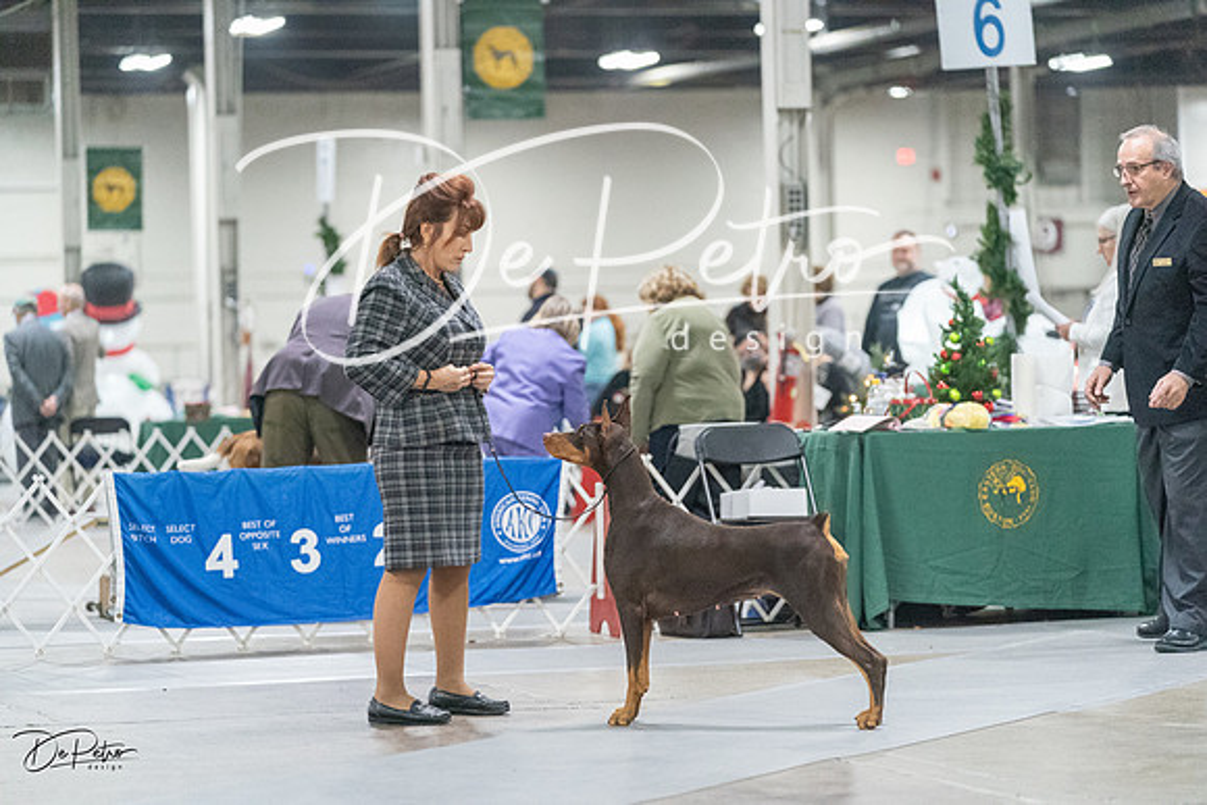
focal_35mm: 130
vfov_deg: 10.6
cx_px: 604
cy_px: 402
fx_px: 4359
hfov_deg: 15.8
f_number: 3.2
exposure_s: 1/400
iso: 12800
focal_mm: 130
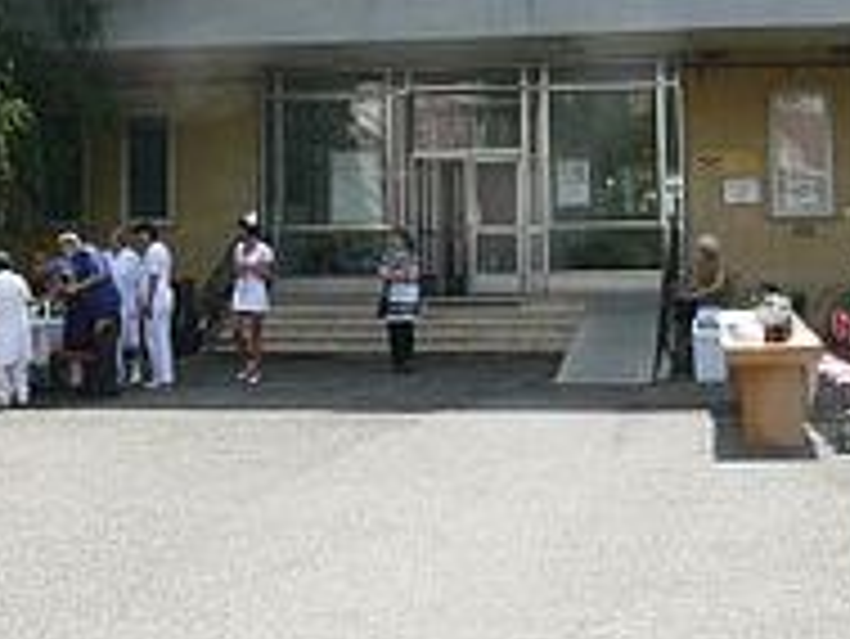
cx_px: 441
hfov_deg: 26.3
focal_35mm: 74
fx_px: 1818
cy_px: 94
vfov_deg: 19.6
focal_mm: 7.4
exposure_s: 1/250
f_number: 5.6
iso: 100
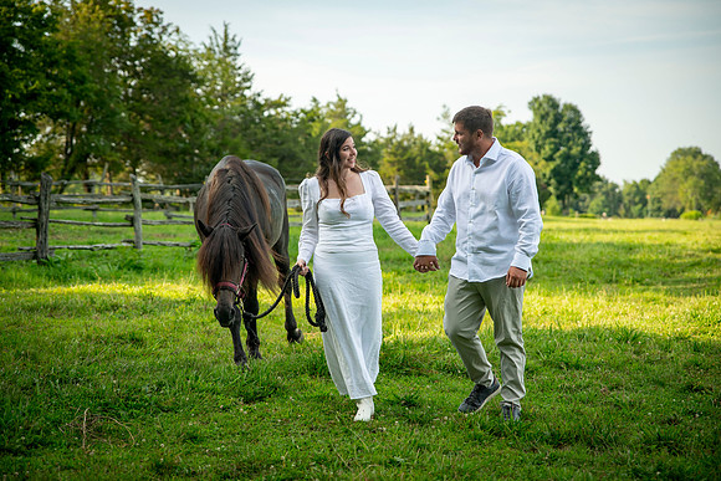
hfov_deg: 28.1
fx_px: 1438
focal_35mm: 72
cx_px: 356
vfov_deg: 19.0
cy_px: 233
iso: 400
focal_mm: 66
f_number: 2.8
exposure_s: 1/2500
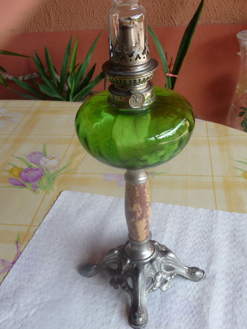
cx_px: 124
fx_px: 409
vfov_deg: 43.8
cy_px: 164
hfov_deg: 33.6
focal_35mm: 43
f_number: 4
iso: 100
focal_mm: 7.1
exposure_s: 1/30
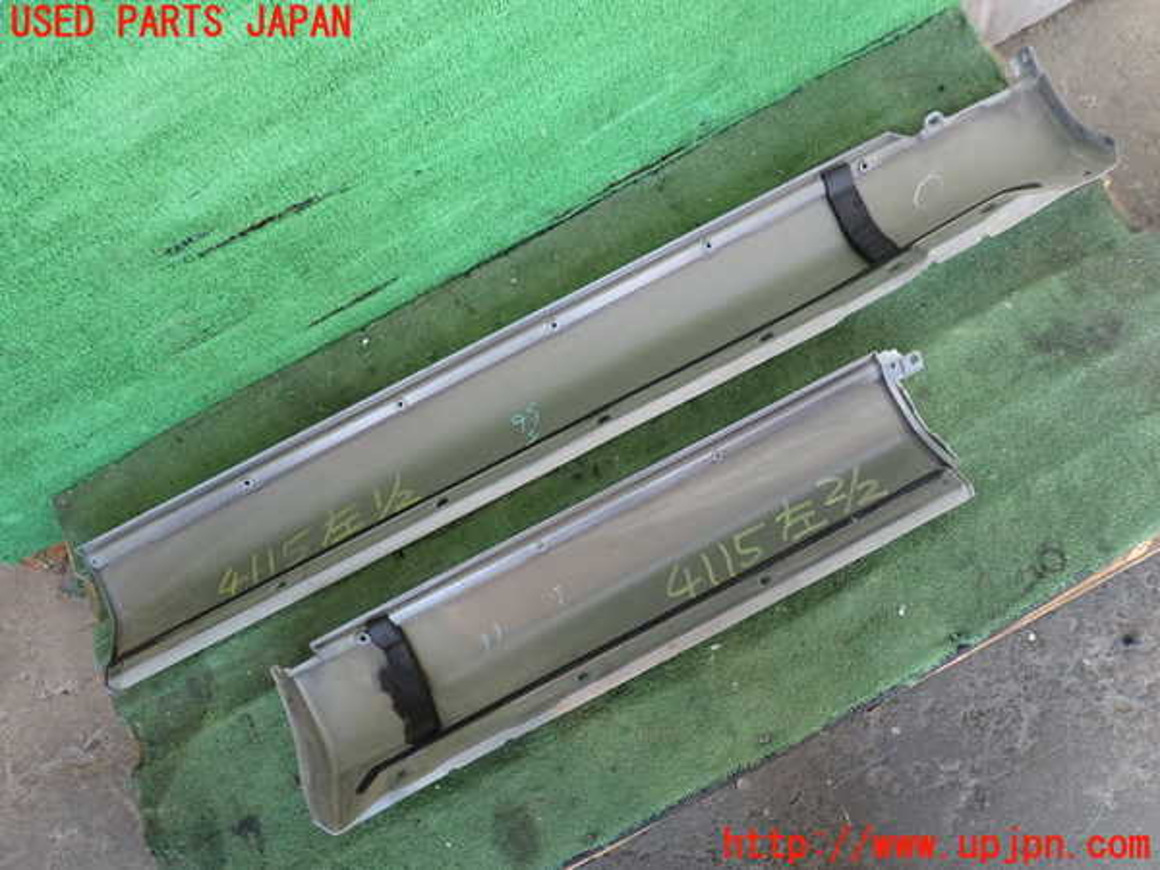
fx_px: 1005
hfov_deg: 60.0
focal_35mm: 30
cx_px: 580
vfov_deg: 46.8
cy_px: 435
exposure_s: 1/125
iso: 320
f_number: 2.3
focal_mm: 5.4
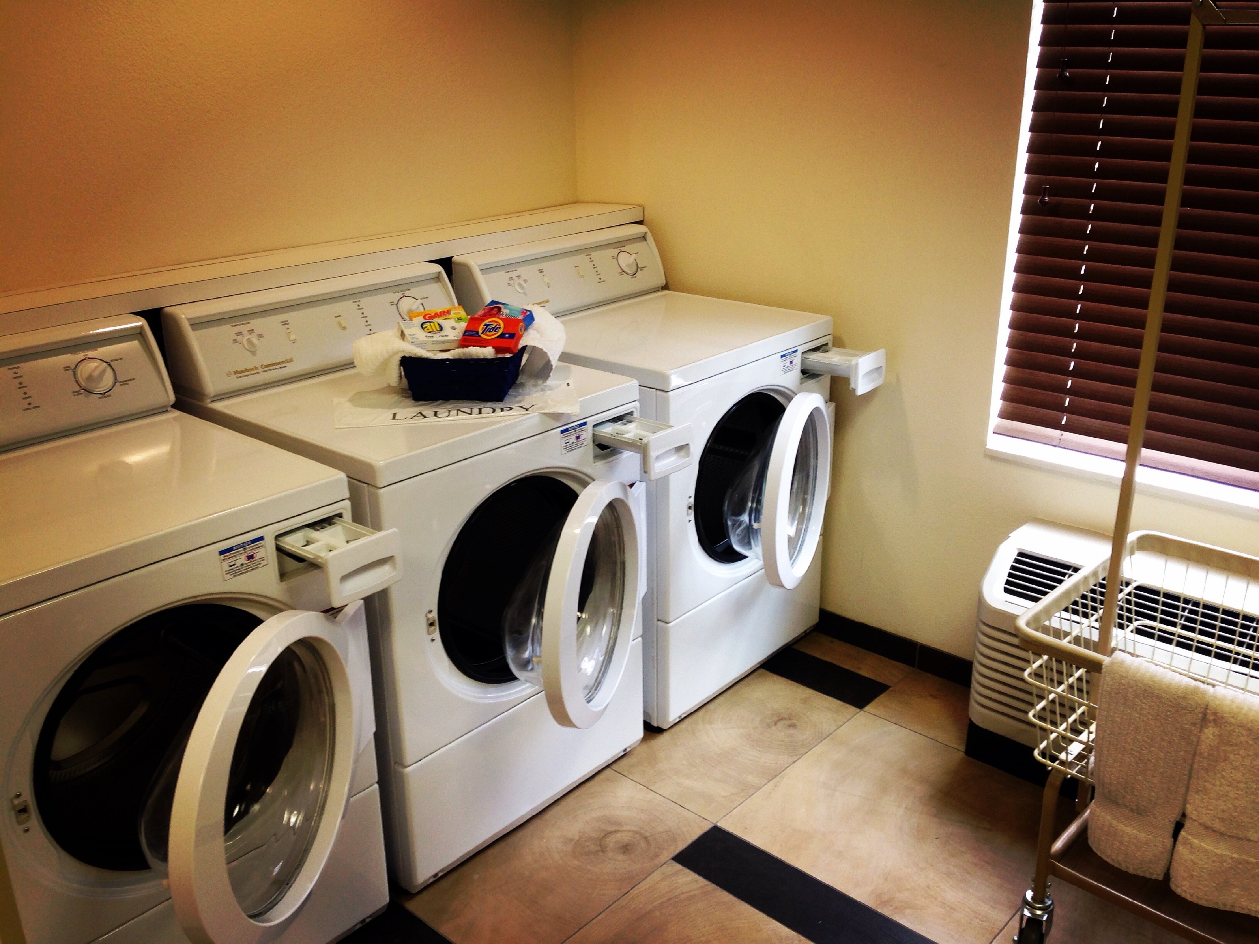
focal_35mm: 33
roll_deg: -1.6
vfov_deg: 42.9
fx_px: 1200
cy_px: 472
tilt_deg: -17.9
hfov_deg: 55.4
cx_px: 630
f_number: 2.4
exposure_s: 1/20
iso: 50
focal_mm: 4.12
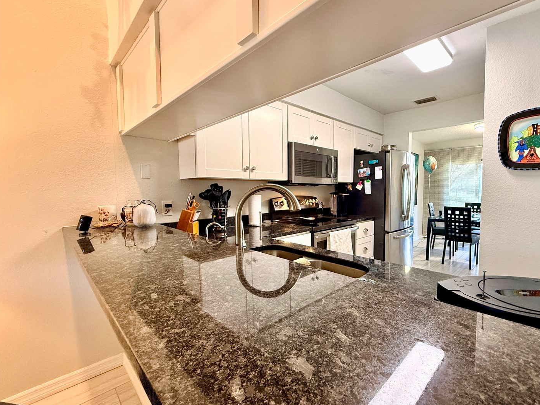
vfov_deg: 78.1
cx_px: 304
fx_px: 250
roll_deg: +0.6
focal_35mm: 16
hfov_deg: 94.0
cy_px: 205
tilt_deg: -2.7
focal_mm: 2.22
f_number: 2.2
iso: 250
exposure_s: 1/60
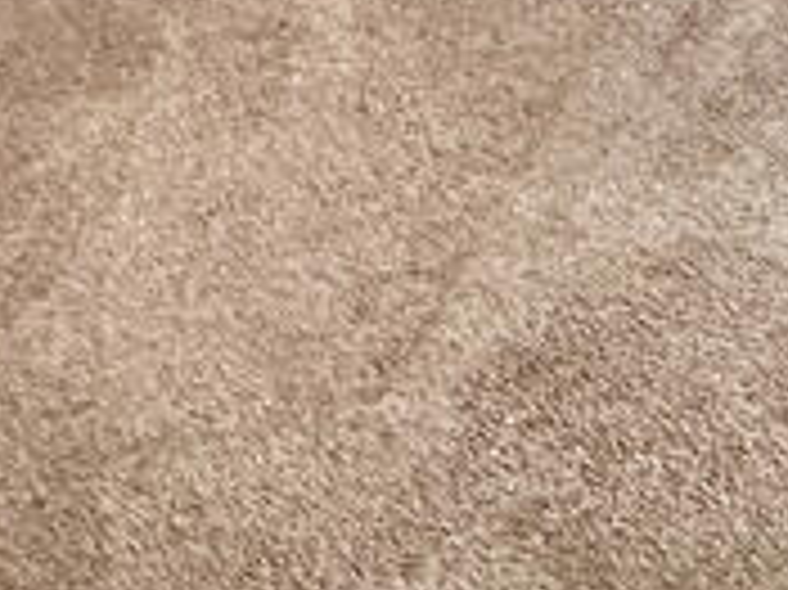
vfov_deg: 12.9
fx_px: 1865
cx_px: 1490
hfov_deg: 18.0
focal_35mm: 82
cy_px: -896
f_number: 2.2
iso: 320
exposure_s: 1/99
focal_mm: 2.22
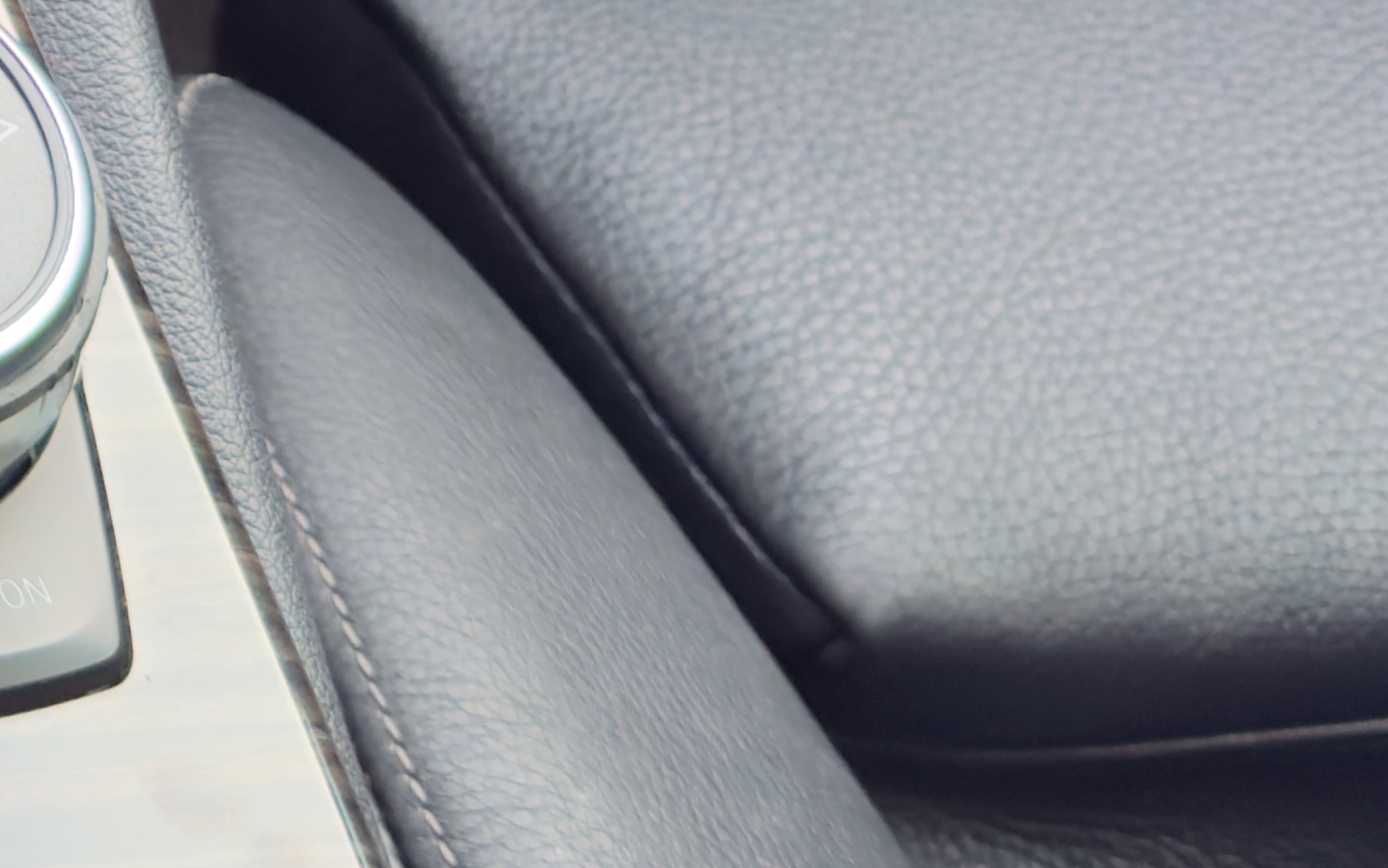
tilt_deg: -33.0
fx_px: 5788
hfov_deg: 12.4
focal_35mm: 153
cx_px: -1175
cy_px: -951
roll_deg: +1.0
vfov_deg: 8.1
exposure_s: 1/41
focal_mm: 6.76
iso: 250
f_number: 1.78
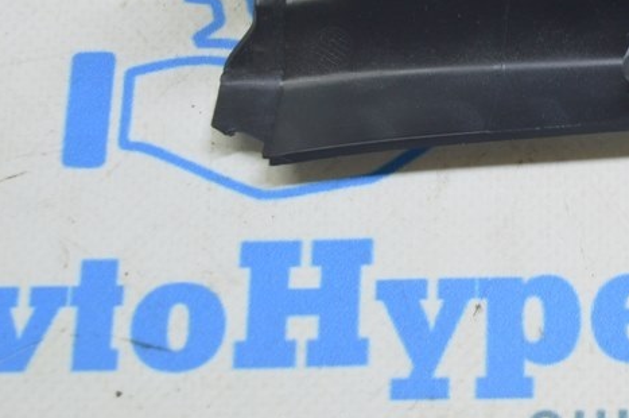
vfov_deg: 9.2
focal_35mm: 148
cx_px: 684
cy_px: -26
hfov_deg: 13.6
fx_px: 2584
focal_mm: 45
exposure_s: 1/20
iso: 400
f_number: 5.6
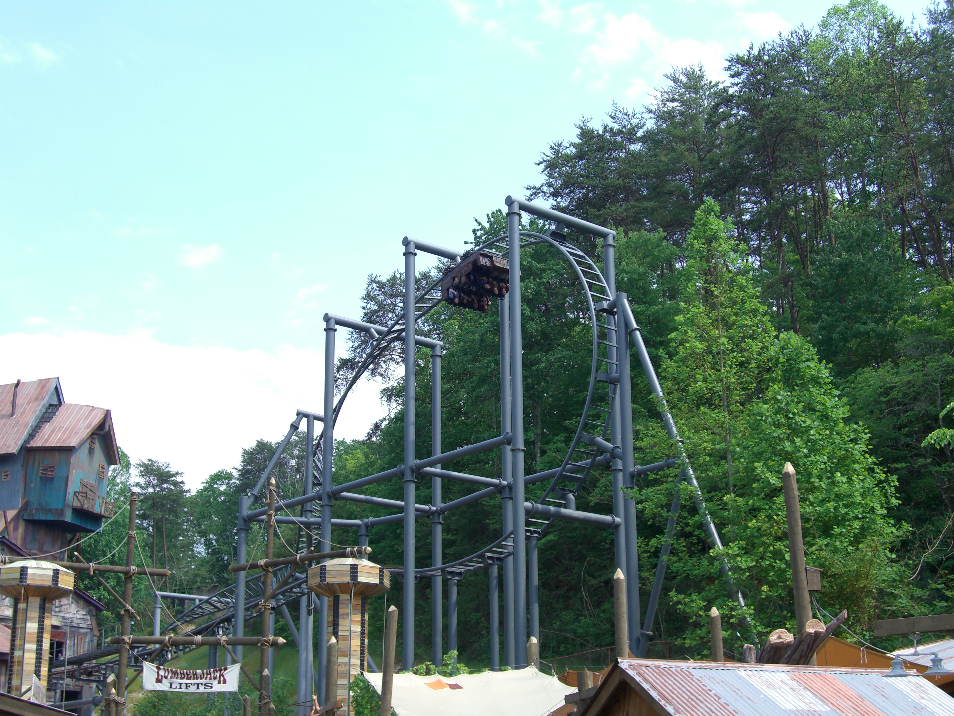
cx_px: 477
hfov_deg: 34.9
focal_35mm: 55
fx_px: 1516
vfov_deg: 26.6
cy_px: 358
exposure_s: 1/400
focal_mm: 11.5
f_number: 3.4
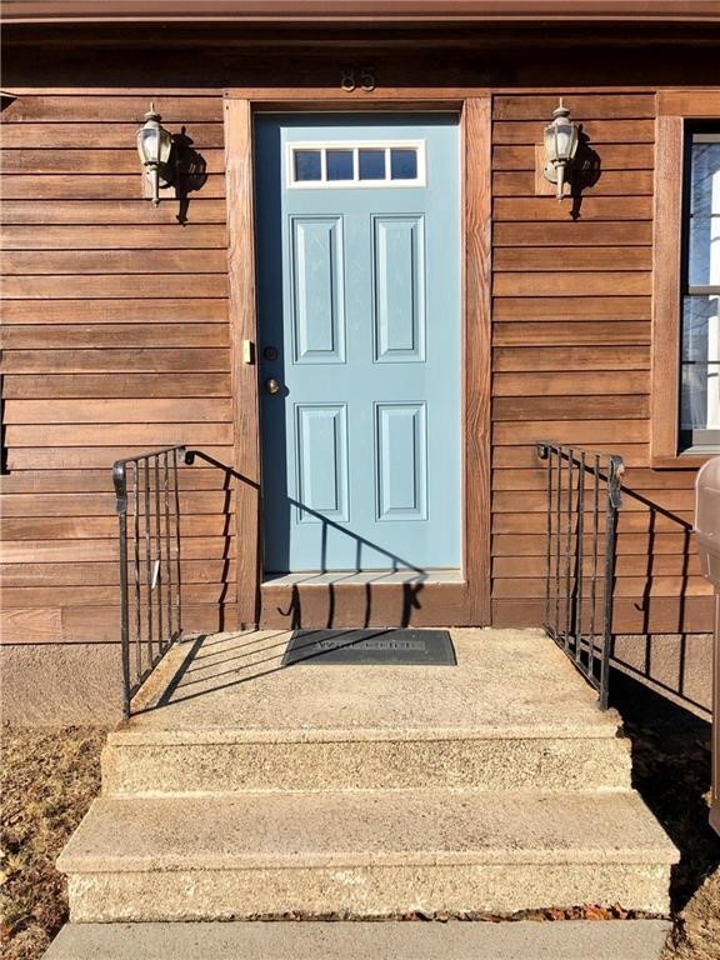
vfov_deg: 63.4
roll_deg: +0.5
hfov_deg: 49.7
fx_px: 777
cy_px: 480
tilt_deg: -4.3
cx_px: 360
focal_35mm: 28
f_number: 1.8
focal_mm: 3.99
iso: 20
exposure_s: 1/1429
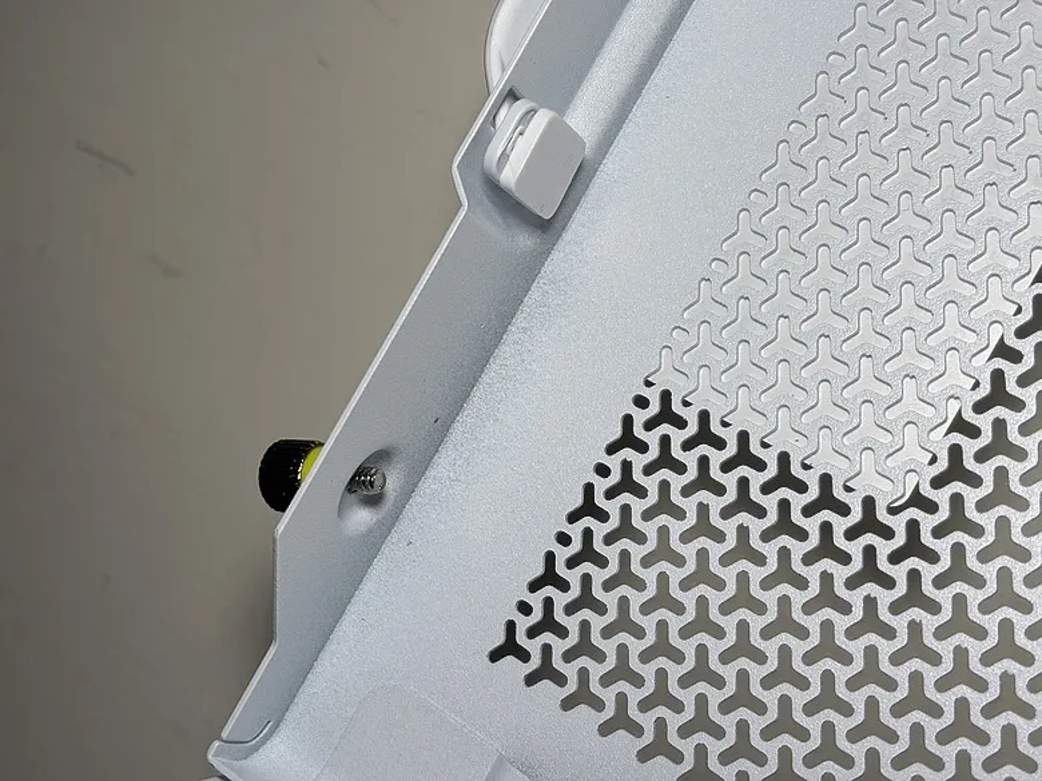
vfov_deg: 28.0
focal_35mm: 52
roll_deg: -23.1
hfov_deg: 36.8
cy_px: 390
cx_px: 521
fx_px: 1565
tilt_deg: -10.0
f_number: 1.6
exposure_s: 1/355
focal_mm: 5.96
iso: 32
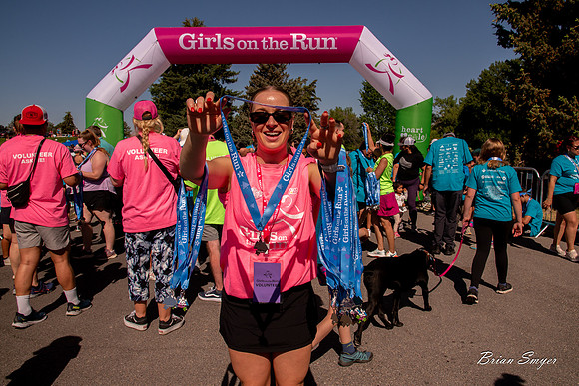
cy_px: 183
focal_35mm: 26
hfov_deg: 69.3
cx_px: 301
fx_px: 418
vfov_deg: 49.4
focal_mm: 24
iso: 800
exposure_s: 1/1600
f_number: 11
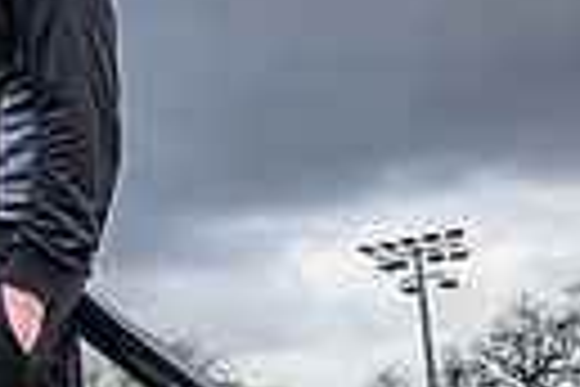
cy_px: 259
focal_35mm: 135
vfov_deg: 10.2
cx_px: -625
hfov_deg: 13.0
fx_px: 2175
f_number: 5.6
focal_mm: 30
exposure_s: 1/200
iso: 640
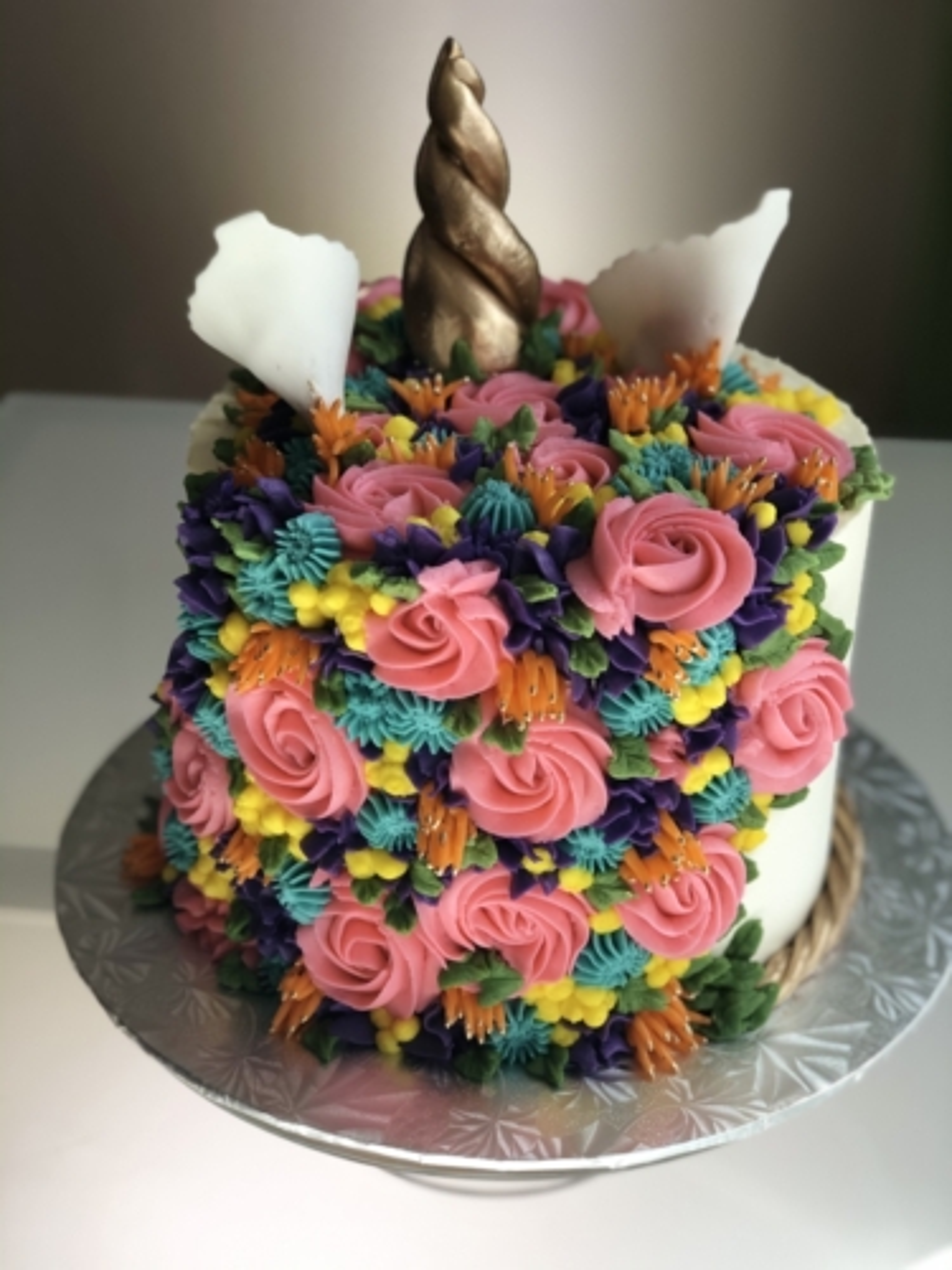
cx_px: 476
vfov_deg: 33.8
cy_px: 635
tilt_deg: -30.1
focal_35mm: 57
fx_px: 2090
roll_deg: +0.4
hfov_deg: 25.7
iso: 32
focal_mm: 6.6
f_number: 2.8
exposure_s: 1/30
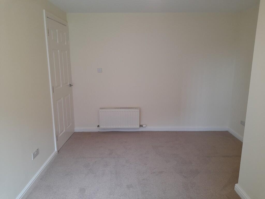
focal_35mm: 25
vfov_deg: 54.9
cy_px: 100
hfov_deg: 69.4
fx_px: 191
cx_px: 132
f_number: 2
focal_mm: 4.6
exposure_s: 1/50
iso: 125
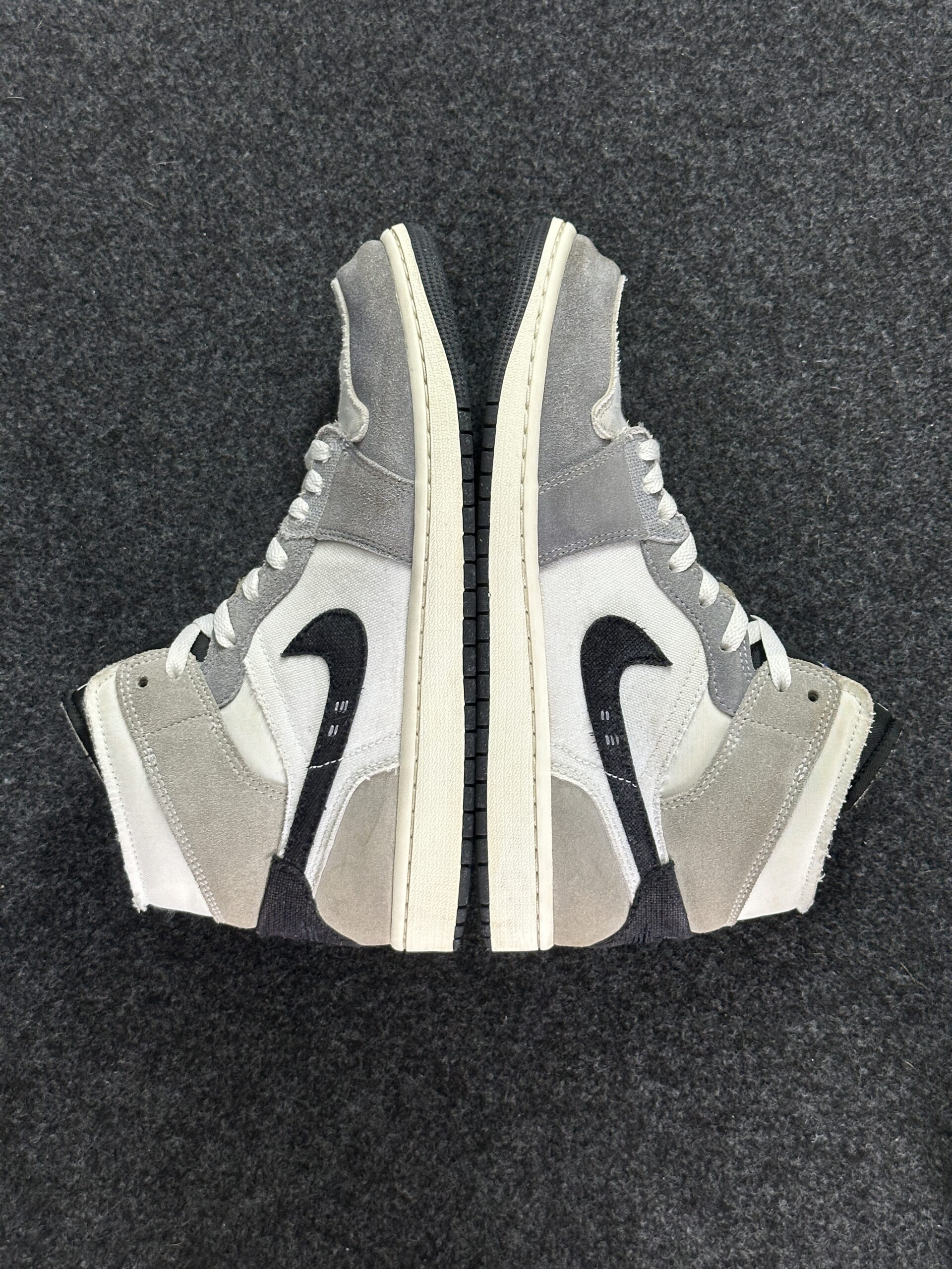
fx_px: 1760
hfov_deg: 30.3
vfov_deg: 39.7
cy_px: 634
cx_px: 476
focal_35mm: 48
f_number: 1.78
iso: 200
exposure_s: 1/50
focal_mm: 6.86
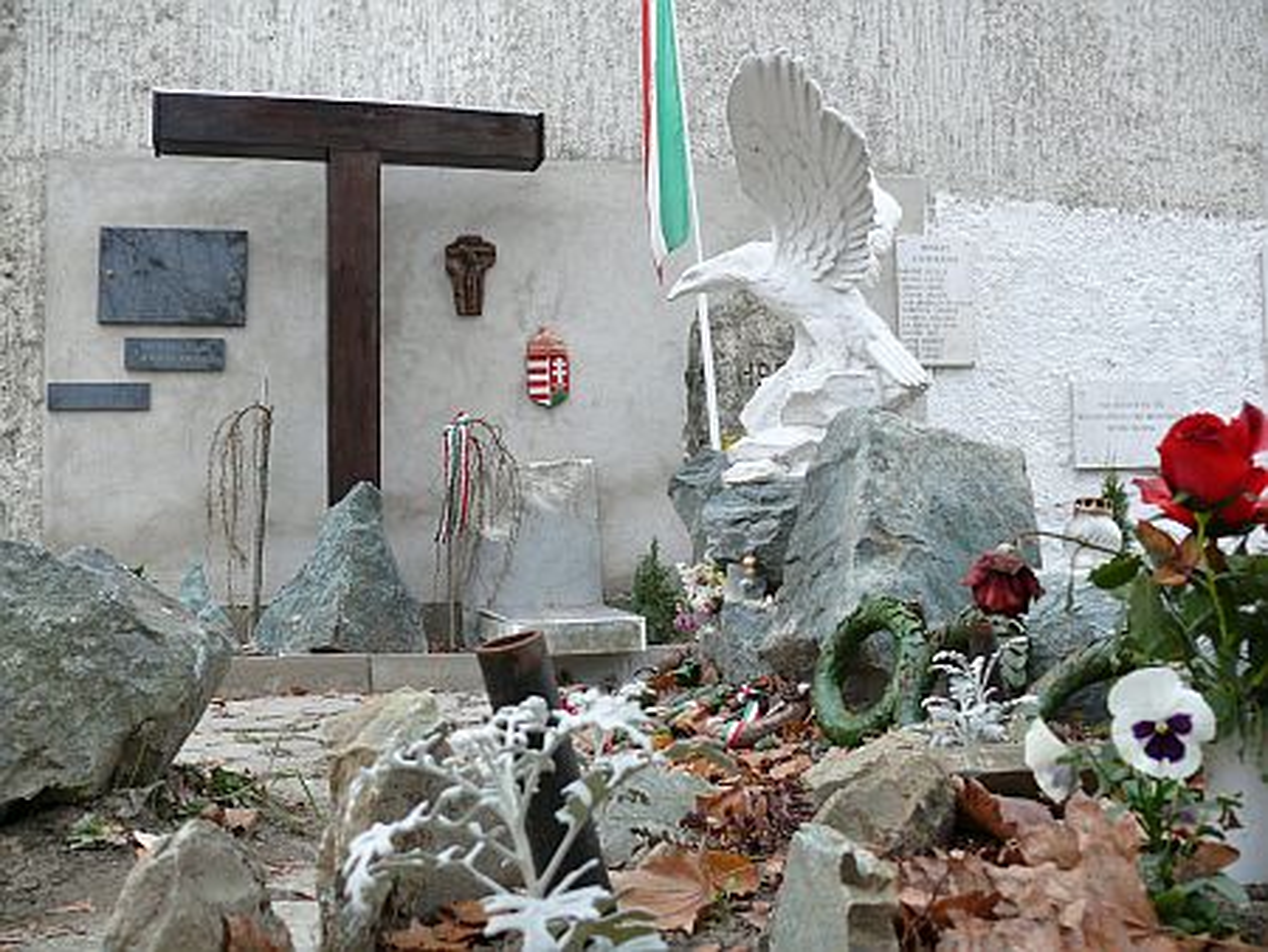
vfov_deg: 40.7
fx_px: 1283
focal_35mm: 35
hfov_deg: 52.6
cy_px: 476
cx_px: 634
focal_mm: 7.4
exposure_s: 1/80
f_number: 2.8
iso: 100
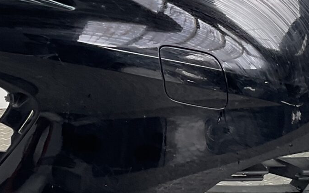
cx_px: 165
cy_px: 19
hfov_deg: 18.0
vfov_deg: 11.2
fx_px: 977
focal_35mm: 116
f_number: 1.8
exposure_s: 1/120
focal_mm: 3
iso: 20
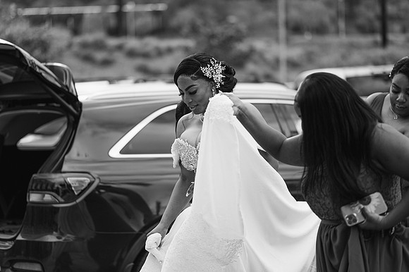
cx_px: 202
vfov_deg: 15.7
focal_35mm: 87
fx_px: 986
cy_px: 136
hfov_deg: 23.4
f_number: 2
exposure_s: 1/2500
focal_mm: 85
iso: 100
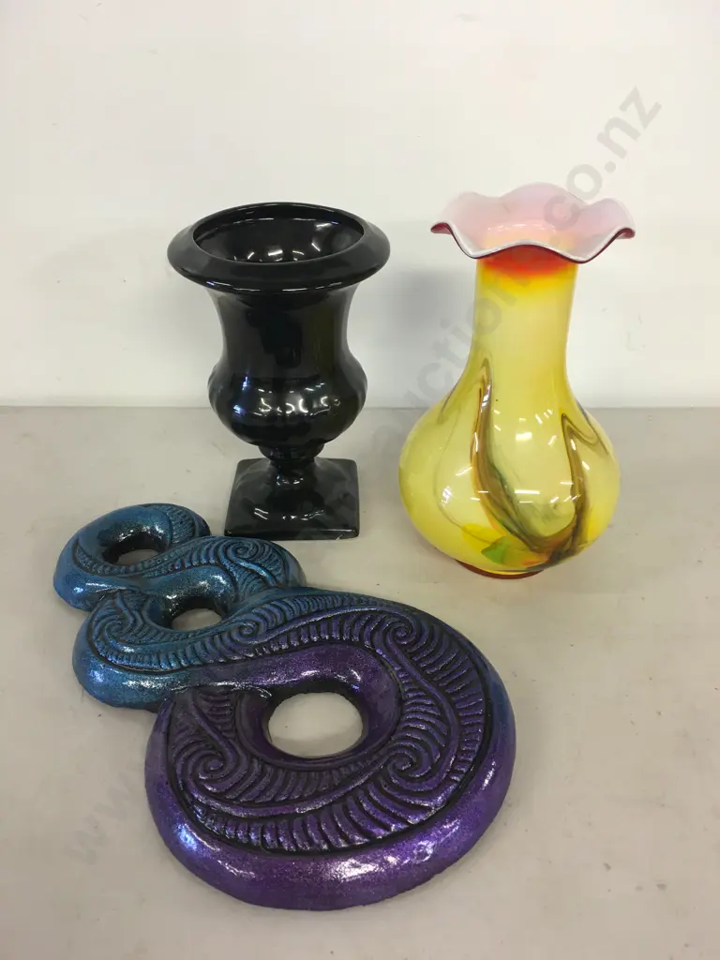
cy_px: 480
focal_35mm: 29
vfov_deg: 61.7
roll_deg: -1.3
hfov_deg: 48.2
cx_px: 360
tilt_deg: -32.8
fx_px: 804
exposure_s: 1/17
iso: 40
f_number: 2.2
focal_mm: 4.15
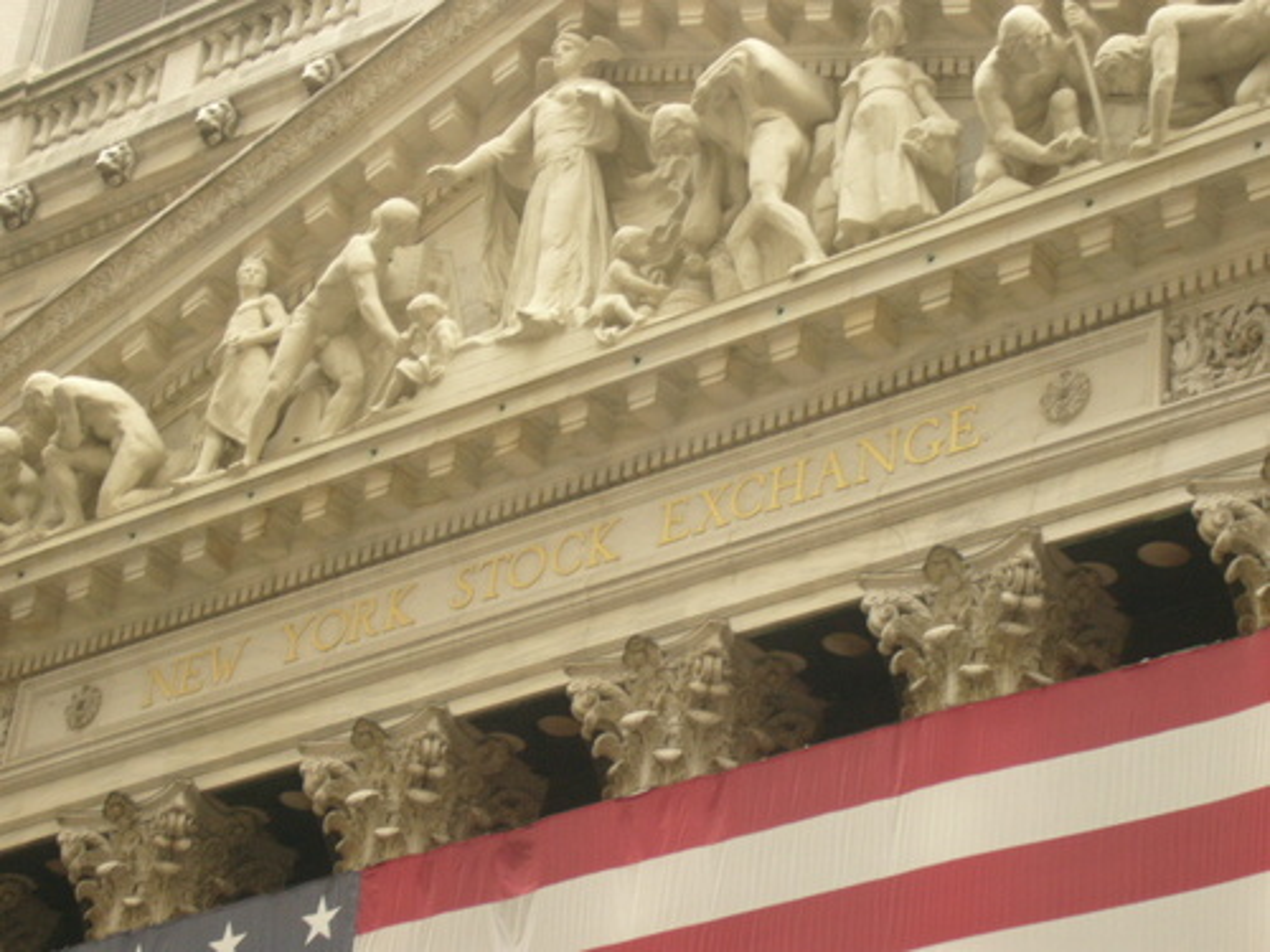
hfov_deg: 18.7
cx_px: 635
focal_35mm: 105
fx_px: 3852
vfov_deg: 14.1
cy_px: 476
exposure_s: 1/25
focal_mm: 17.4
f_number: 4.9
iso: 100
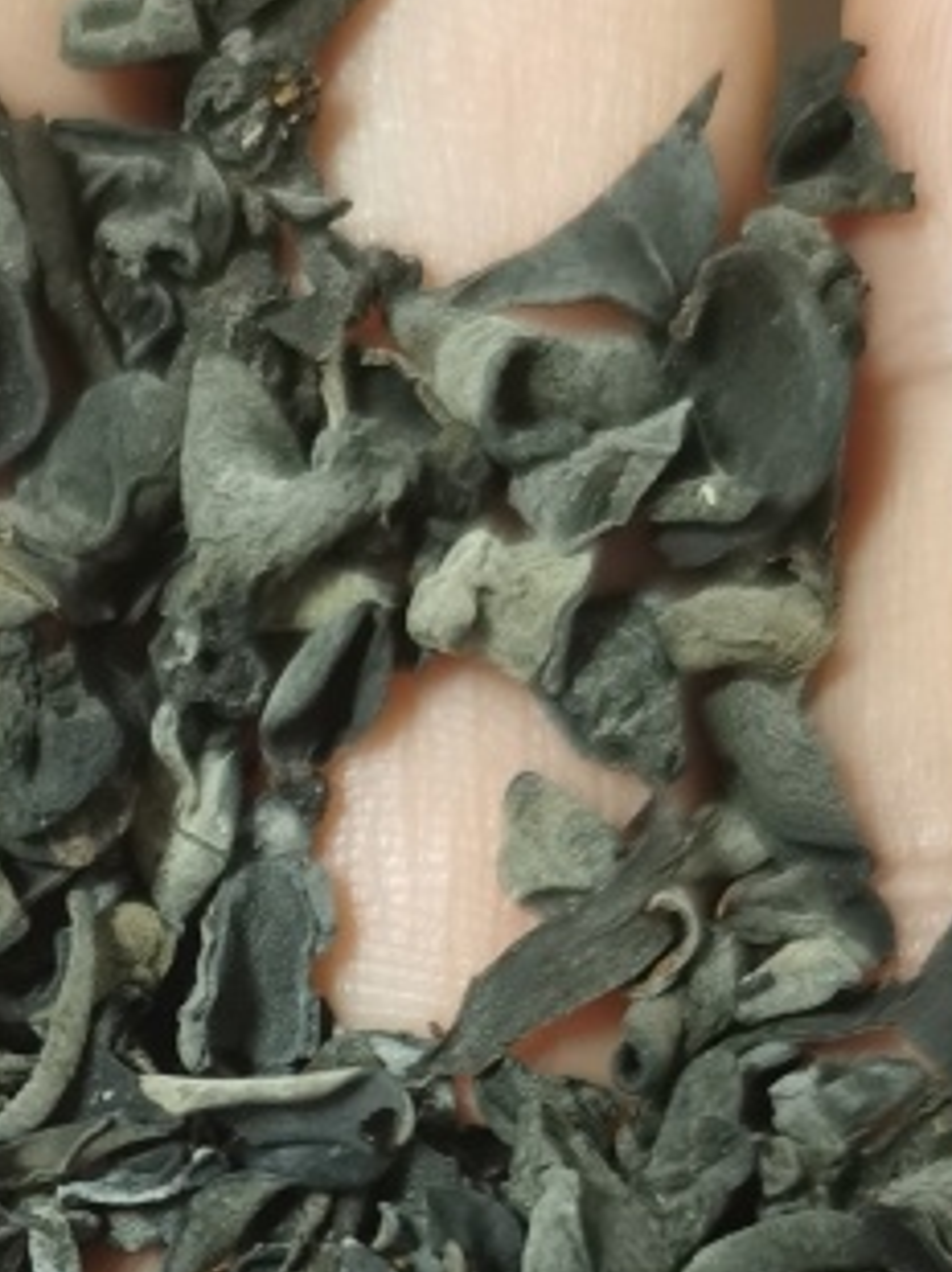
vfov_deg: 19.7
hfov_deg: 15.5
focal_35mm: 93
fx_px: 3415
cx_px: -37
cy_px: 1557
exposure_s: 1/50
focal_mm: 5.56
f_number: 1.6
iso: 200
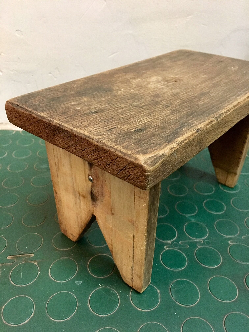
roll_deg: -2.7
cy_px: 166
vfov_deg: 61.7
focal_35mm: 29
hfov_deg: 48.2
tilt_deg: -34.2
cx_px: 124
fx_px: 278
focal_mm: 4.15
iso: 250
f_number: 2.2
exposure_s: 1/25
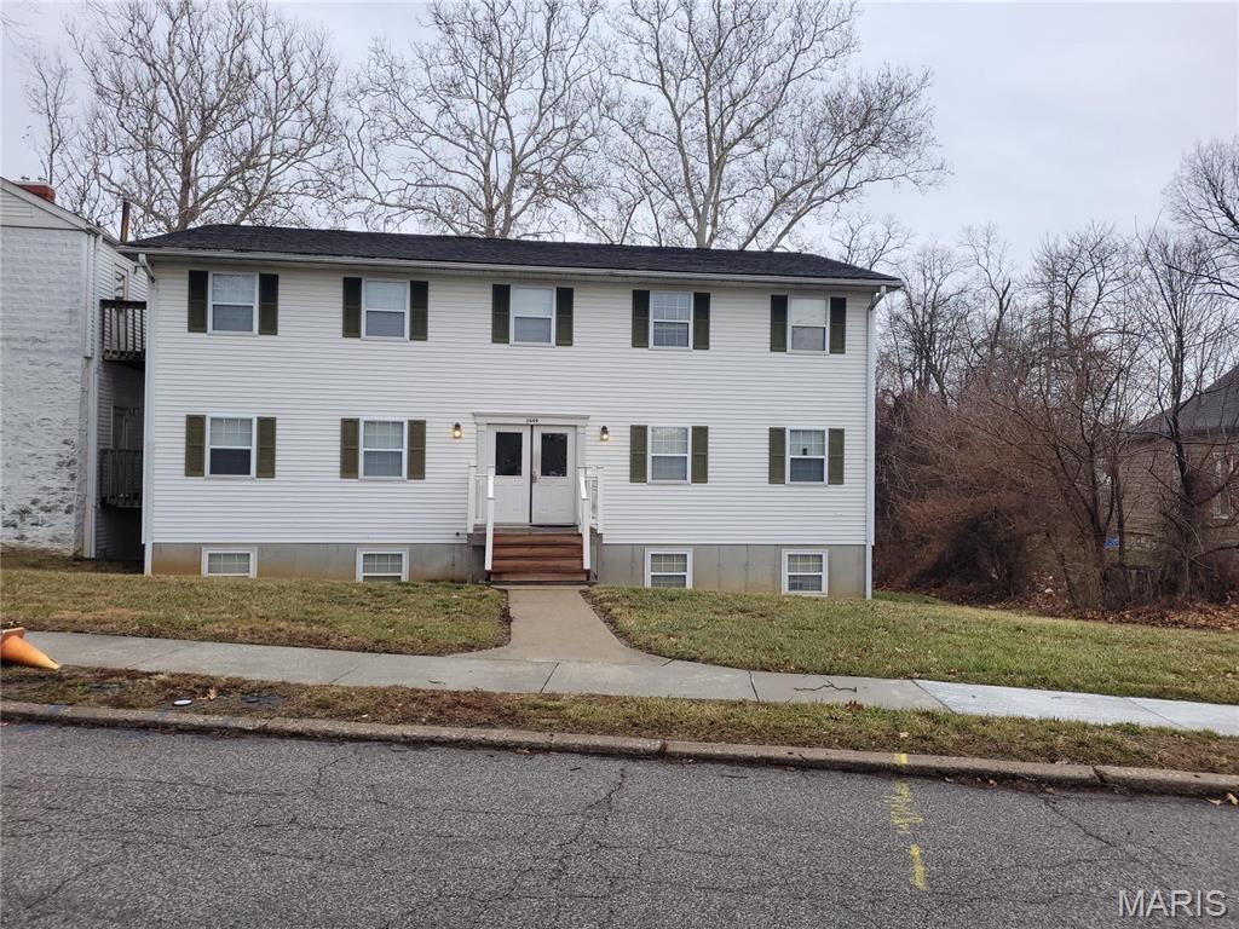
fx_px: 931
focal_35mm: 26
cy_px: 464
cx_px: 620
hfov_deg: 67.3
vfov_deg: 53.1
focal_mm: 5.4
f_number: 1.8
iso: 40
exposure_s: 1/557
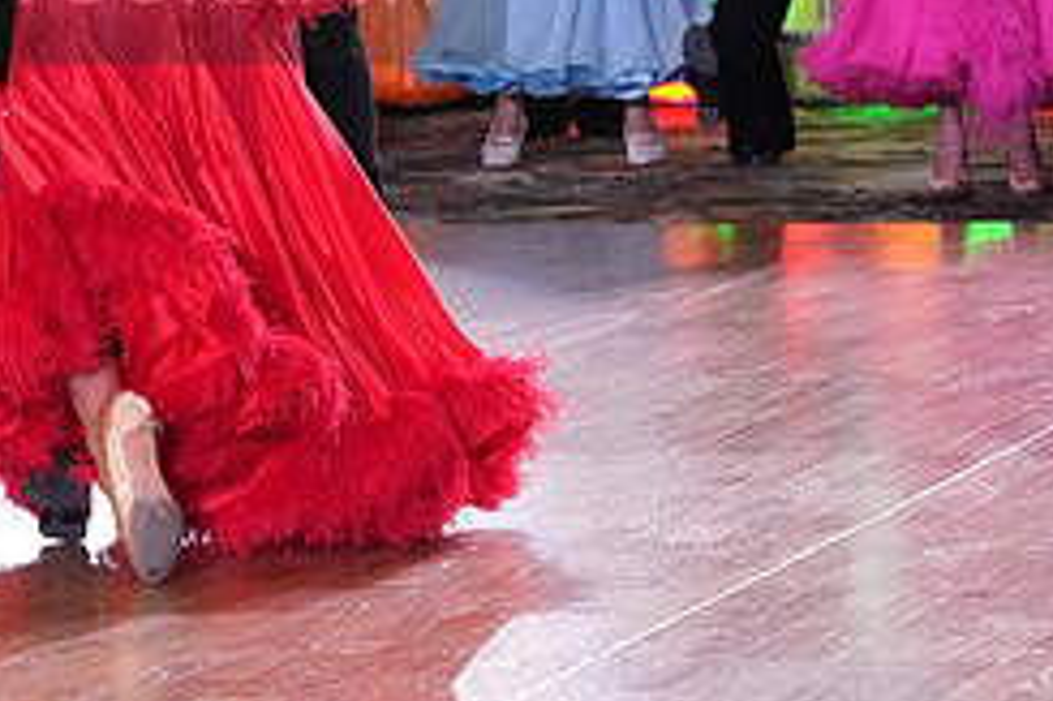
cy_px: -49
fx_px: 7278
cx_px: 39
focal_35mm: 249
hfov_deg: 8.2
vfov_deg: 5.5
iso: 5000
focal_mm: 105
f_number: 5.6
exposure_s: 1/320
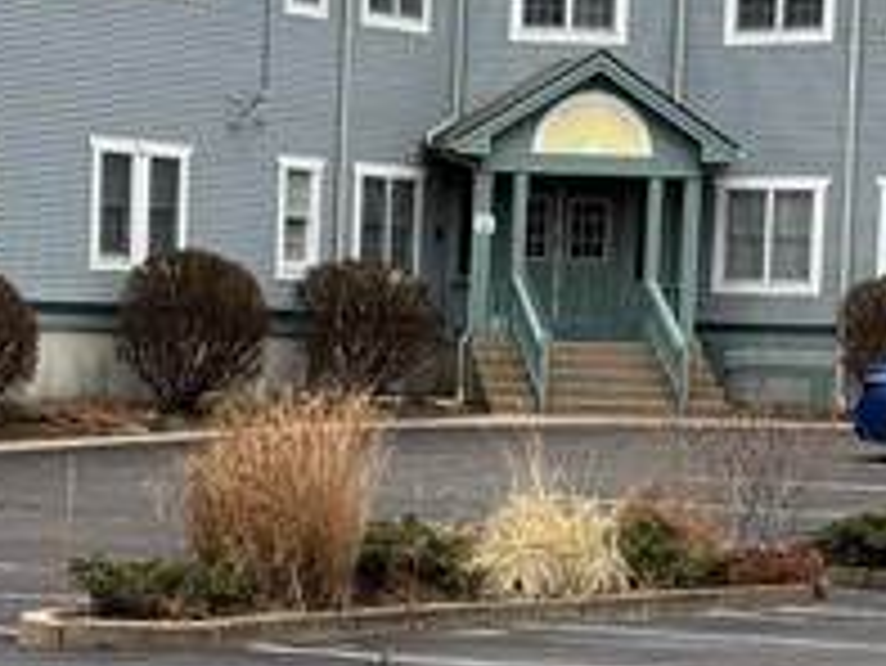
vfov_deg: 10.9
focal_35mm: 135
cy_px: 594
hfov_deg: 14.6
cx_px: 256
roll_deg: -2.4
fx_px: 3457
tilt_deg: -4.7
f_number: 1.6
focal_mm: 5.96
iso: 50
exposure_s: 1/591
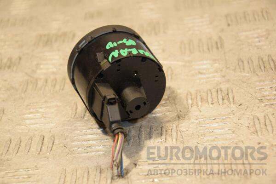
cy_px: 92
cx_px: 138
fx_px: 759
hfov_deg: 20.6
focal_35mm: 99
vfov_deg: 13.8
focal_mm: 66
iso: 800
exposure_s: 1/160
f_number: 5.3
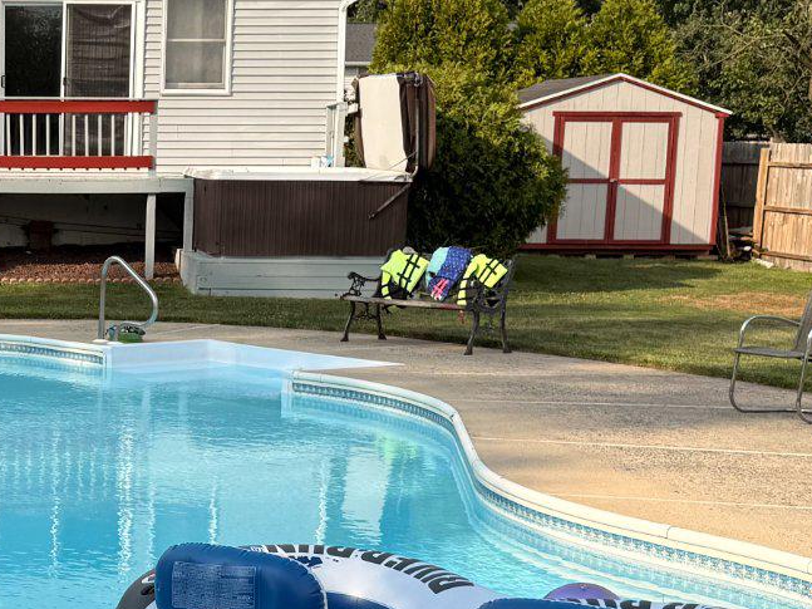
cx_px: -34
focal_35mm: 76
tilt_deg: -7.6
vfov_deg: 19.3
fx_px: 1782
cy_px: 401
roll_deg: -0.5
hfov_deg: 24.3
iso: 80
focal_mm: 6.76
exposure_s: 1/3584
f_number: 1.78
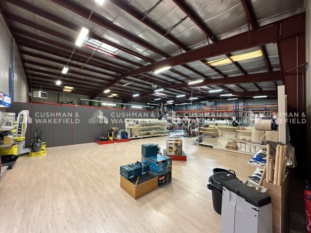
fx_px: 126
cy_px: 116
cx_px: 156
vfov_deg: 85.7
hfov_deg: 102.1
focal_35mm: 14
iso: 400
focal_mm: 2.22
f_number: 2.2
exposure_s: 1/50
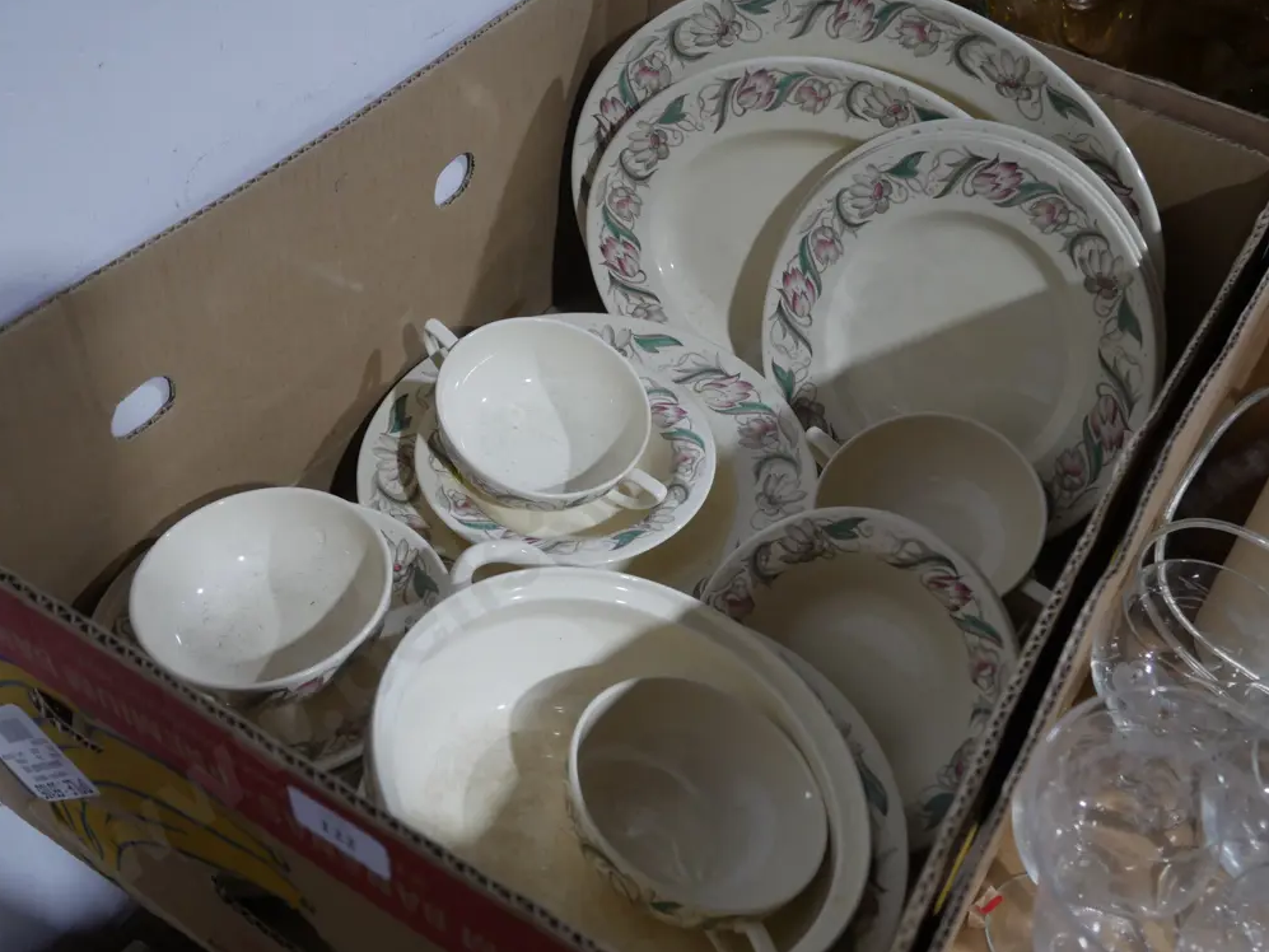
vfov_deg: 38.7
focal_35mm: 37
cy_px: 479
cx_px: 619
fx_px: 1357
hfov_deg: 50.1
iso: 800
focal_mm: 18
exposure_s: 1/60
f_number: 4
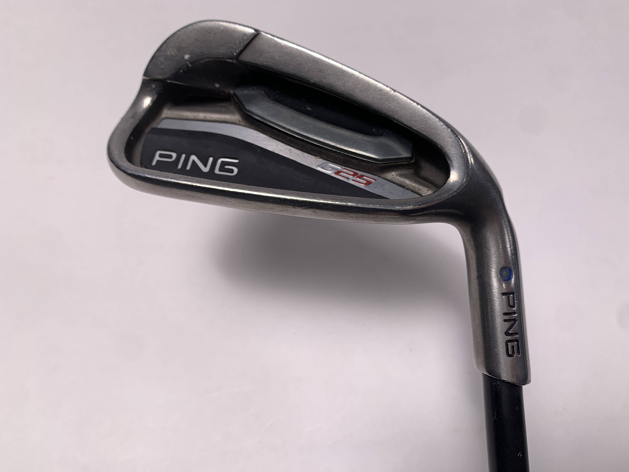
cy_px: 236
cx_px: 314
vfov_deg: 53.1
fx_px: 472
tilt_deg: -63.4
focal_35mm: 26
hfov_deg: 67.3
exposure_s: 1/167
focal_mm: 4.25
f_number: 1.8
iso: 25
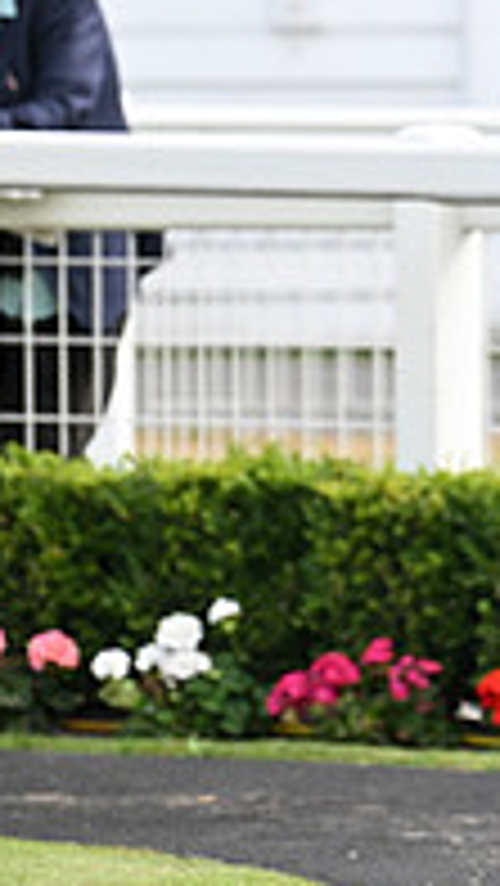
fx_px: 14547
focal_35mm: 618
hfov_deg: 2.0
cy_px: 349
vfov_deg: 3.5
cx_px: 1252
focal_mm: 200
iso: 400
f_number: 4.5
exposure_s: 1/1000
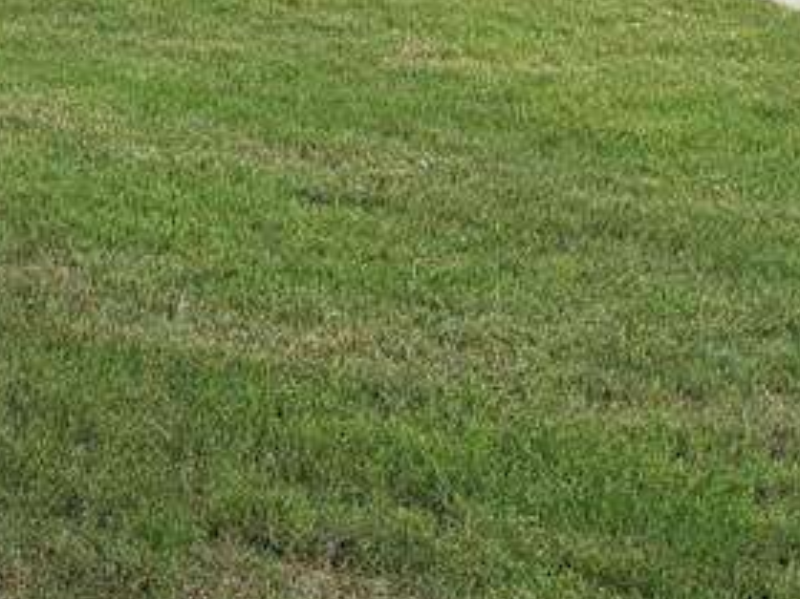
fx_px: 2033
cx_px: -407
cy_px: -330
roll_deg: +0.1
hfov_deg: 19.4
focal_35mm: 88
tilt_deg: +1.4
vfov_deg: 15.3
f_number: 1.78
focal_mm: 6.76
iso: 80
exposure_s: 1/1075
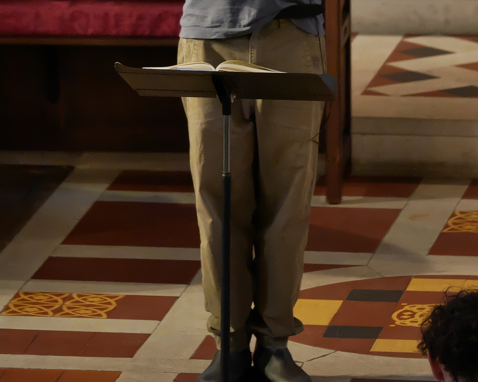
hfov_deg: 4.1
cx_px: 273
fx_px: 6706
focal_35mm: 474
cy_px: -110
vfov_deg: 3.3
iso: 3200
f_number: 2.8
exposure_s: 1/250
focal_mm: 100
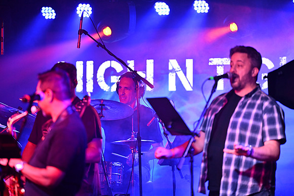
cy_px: 98
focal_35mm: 200
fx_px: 1634
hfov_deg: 10.3
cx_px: 147
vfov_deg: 6.9
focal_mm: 200
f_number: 2.8
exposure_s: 1/640
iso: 3200
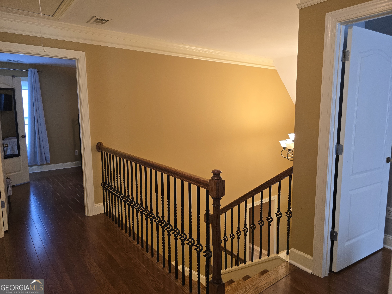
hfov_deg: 73.9
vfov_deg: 58.9
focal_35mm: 23
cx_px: 196
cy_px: 147
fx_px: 260
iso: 250
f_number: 1.7
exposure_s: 1/120
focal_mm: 6.3
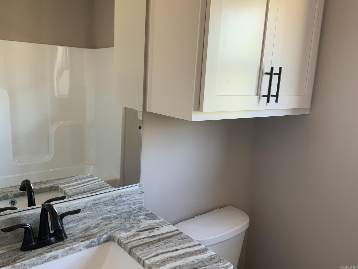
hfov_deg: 61.7
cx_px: 179
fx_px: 300
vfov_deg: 48.2
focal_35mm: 29
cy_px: 134
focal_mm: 3
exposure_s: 1/60
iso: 100
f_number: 1.8
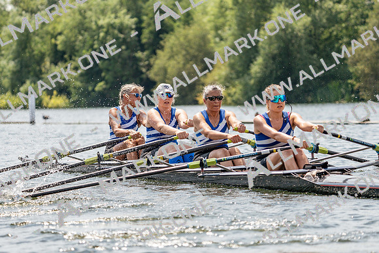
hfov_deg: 9.8
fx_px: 2201
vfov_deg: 6.6
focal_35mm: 209
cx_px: 190
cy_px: 126
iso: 250
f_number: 5.6
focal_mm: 209
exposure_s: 1/1600
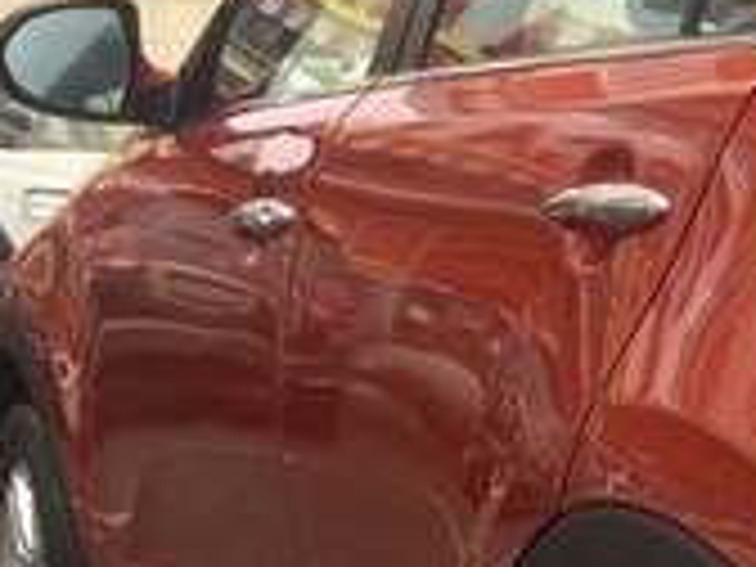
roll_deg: +1.4
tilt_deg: -4.6
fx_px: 2490
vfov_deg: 12.9
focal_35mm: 114
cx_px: 1228
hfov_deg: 15.5
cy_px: 475
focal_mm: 4.15
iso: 32
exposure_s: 1/187
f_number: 2.2
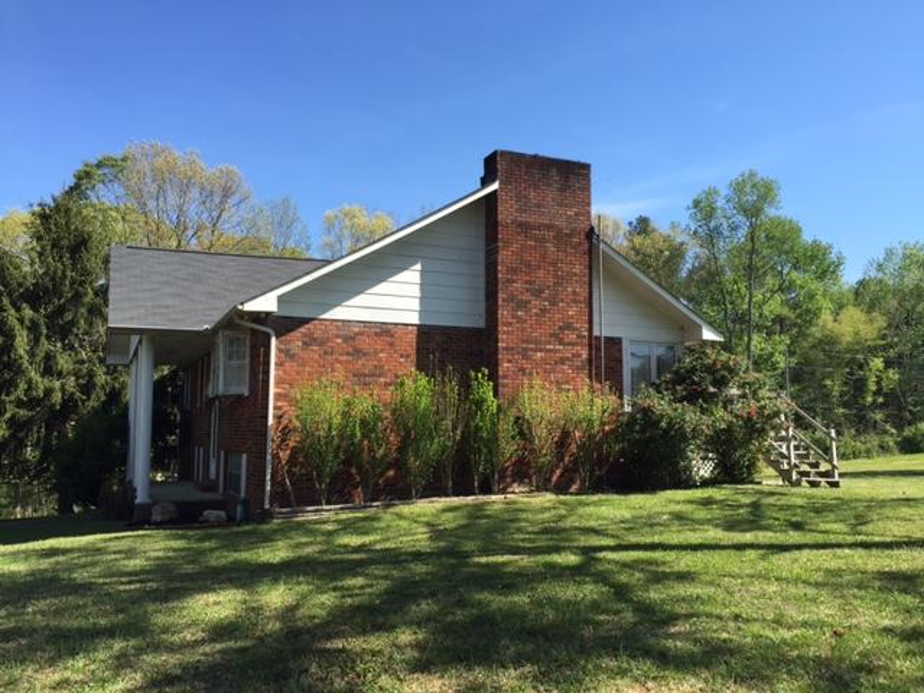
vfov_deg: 48.2
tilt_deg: +4.6
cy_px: 346
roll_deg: -1.5
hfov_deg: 61.7
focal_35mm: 29
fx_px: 774
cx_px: 462
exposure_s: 1/1014
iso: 32
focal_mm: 4.15
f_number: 2.2
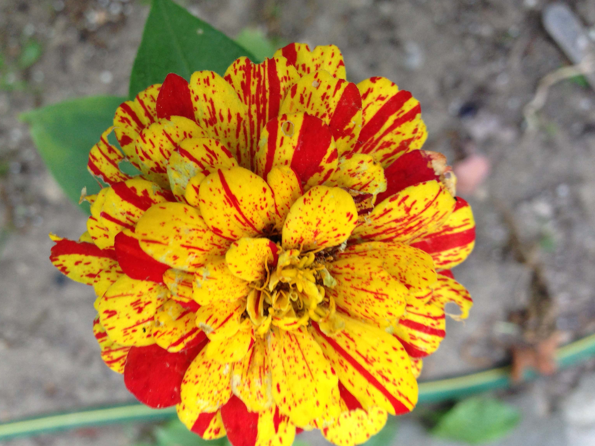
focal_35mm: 35
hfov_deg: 52.6
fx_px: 602
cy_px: 234
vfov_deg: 40.7
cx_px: 289
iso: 80
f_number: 2.4
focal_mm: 4.12
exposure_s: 1/20
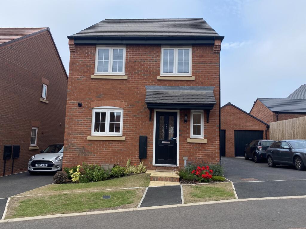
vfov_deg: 53.1
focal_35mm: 26
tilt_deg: +7.7
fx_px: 230
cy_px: 114
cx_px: 153
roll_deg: -2.0
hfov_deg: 67.3
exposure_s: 1/2410
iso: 32
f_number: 1.8
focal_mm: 4.25
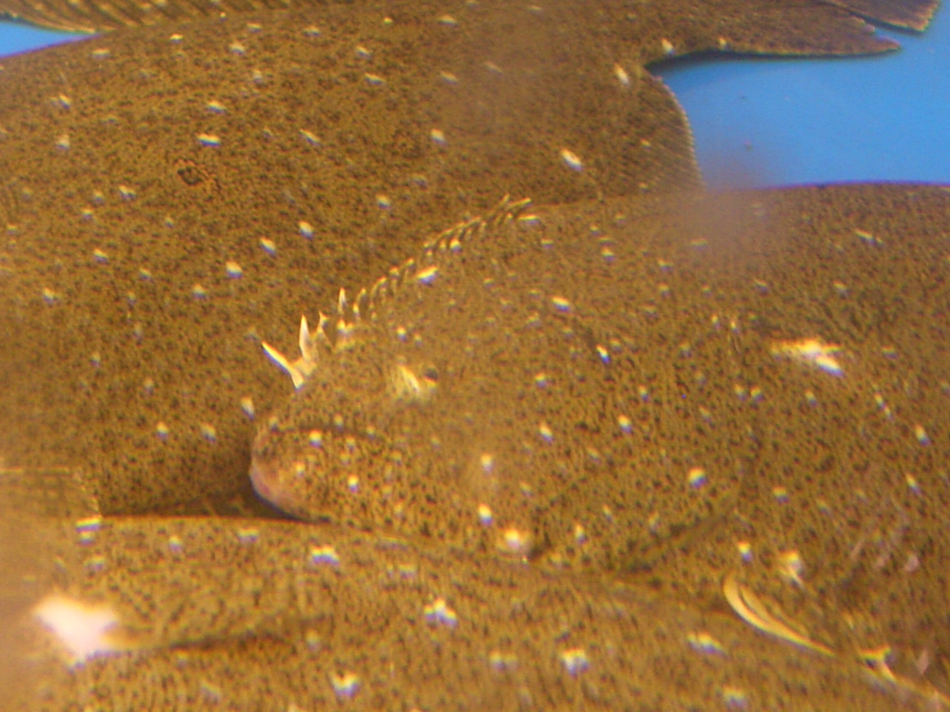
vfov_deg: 21.9
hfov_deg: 27.9
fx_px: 1838
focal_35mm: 67
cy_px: 392
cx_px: 103
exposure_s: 1/8
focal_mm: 5.8
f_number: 2.6
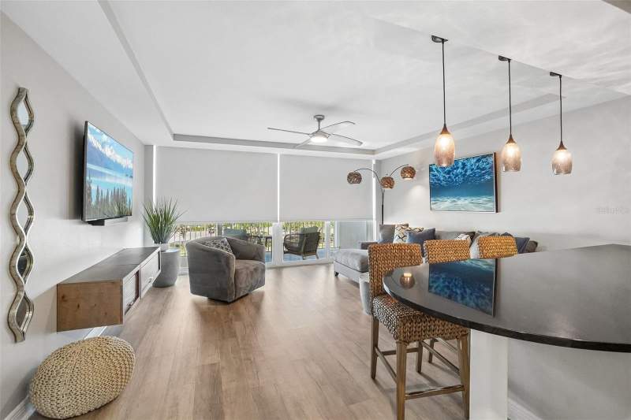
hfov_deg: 100.4
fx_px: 263
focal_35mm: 15
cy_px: 210
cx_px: 316
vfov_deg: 77.3
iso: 500
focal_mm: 10
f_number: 8
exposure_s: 1/30
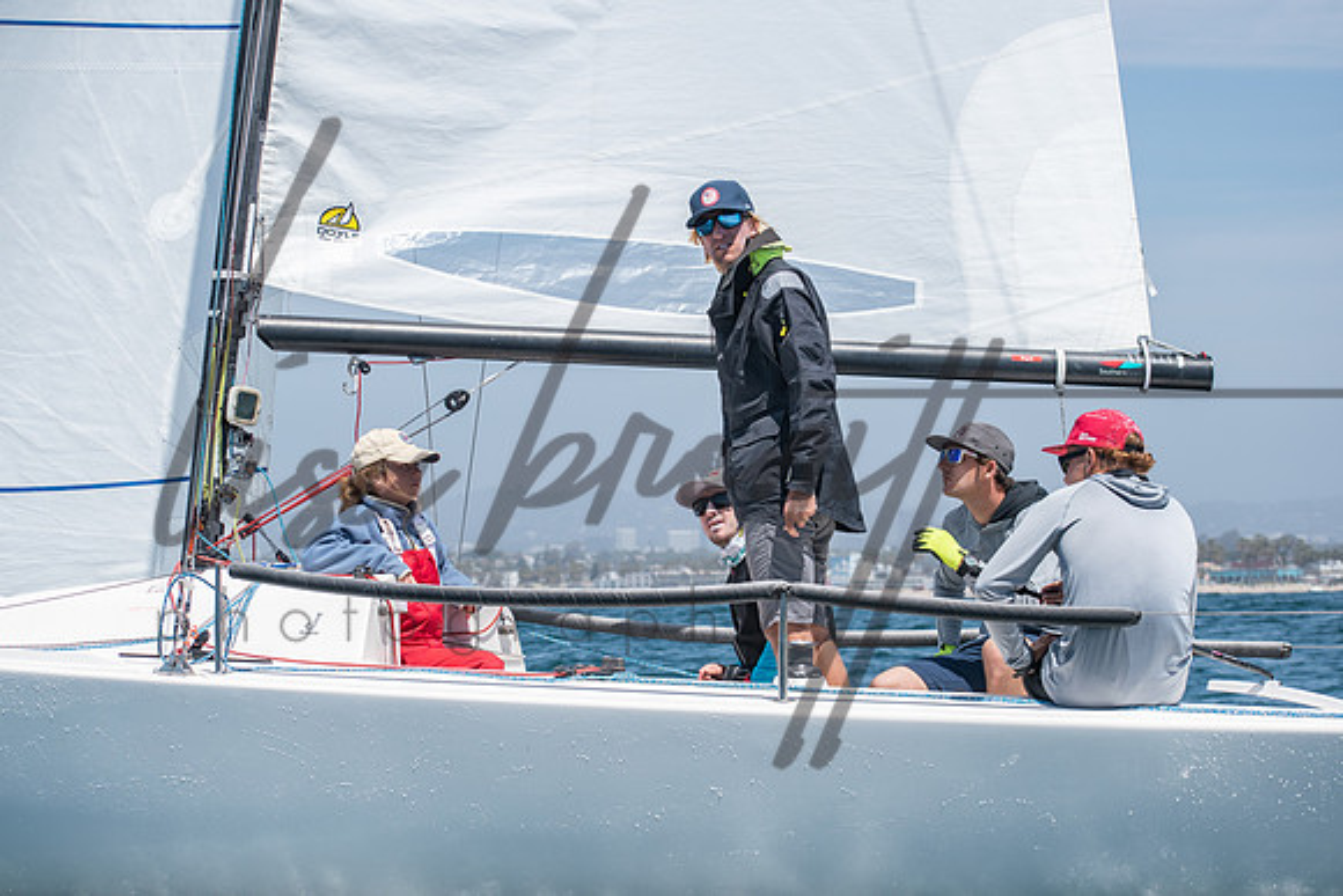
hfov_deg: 18.9
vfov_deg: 12.7
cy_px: 448
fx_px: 4026
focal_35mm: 108
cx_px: 682
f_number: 6.3
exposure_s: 1/1000
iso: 200
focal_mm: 70
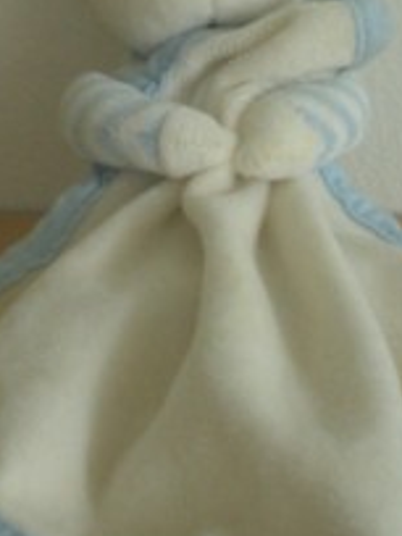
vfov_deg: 20.2
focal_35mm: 97
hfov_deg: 15.2
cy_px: 197
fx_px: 1502
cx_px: 194
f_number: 3.1
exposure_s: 1/24.3
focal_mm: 6.3
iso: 200
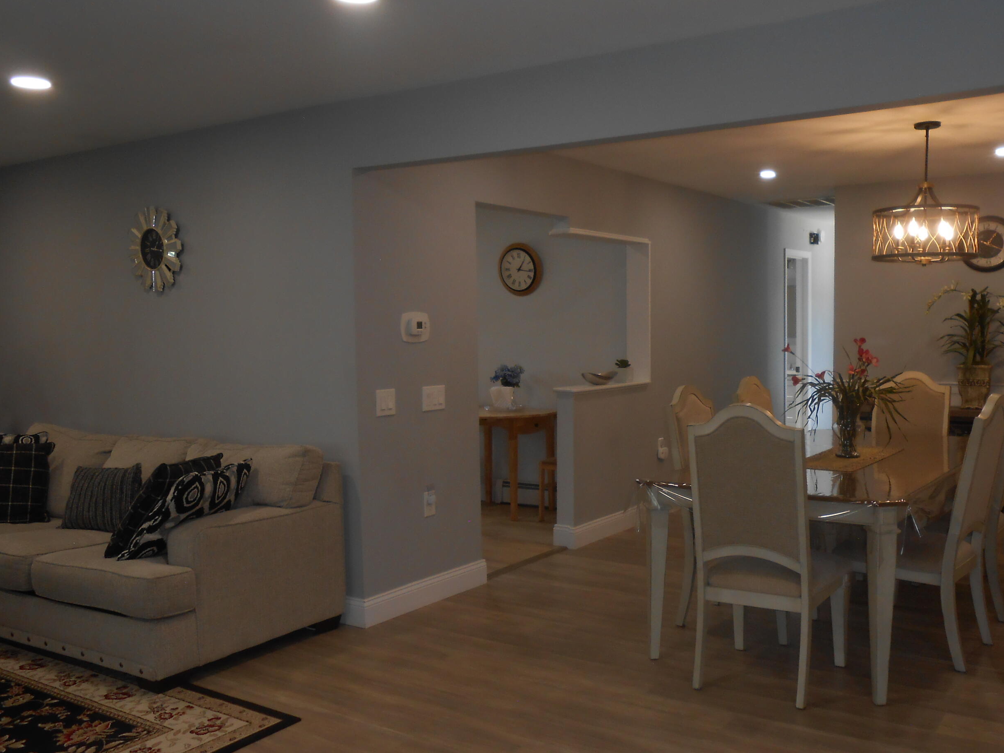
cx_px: 544
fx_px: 928
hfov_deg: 56.7
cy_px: 393
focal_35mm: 32
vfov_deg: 44.1
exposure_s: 1/30
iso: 100
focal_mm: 4.6
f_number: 3.5
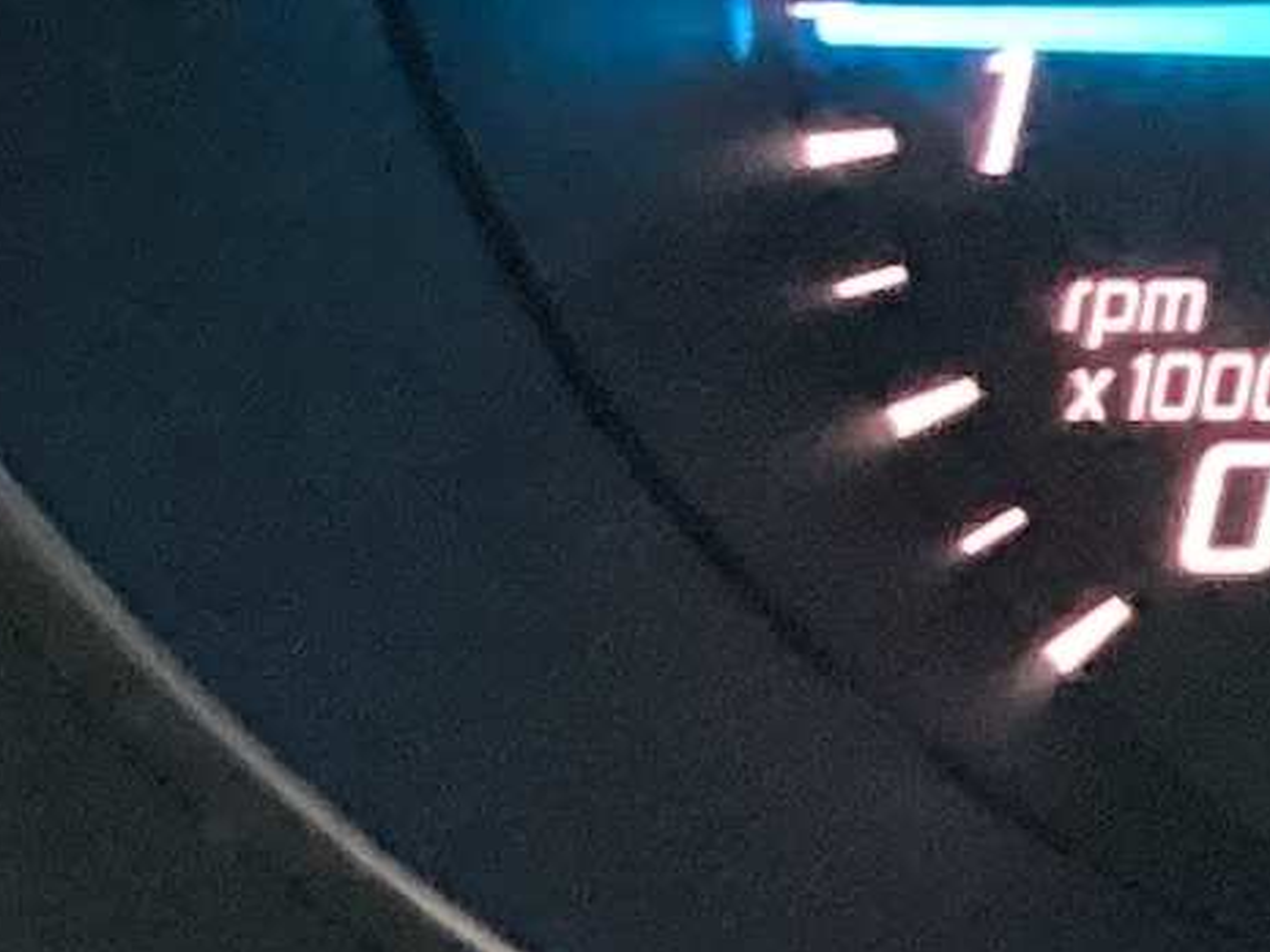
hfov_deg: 7.5
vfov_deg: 6.8
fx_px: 7998
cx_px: 4292
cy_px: -25
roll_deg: -1.5
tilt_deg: -26.2
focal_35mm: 218
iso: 320
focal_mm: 3.3
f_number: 2.4
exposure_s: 1/33
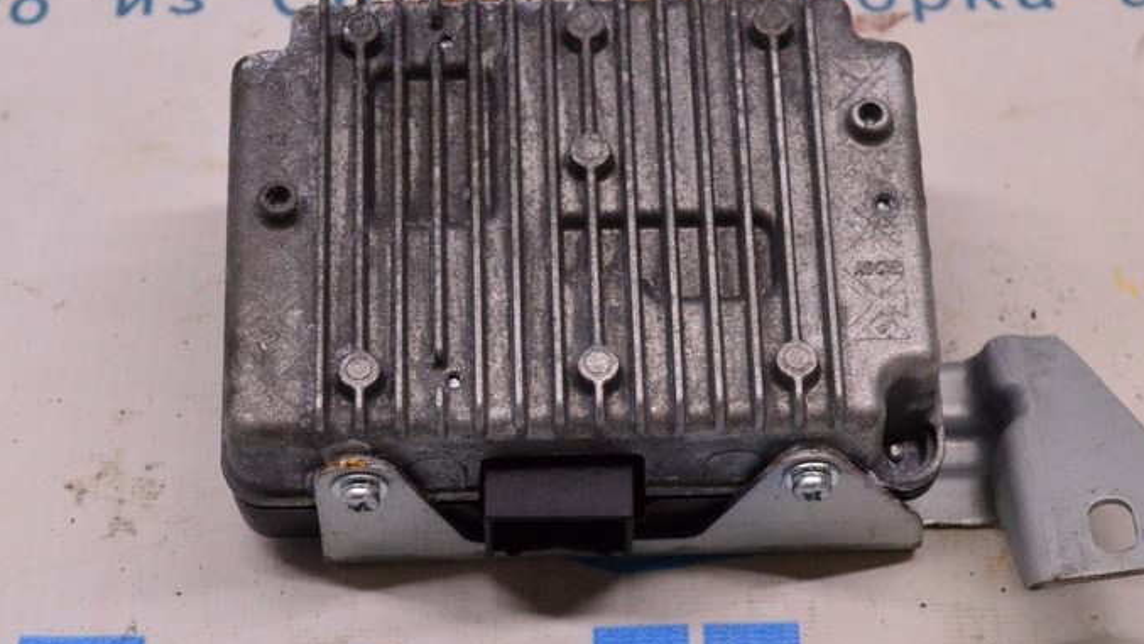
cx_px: 591
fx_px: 3240
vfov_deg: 11.3
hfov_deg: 20.0
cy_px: 334
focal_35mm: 107
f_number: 8
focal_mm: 45
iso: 1600
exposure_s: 1/125
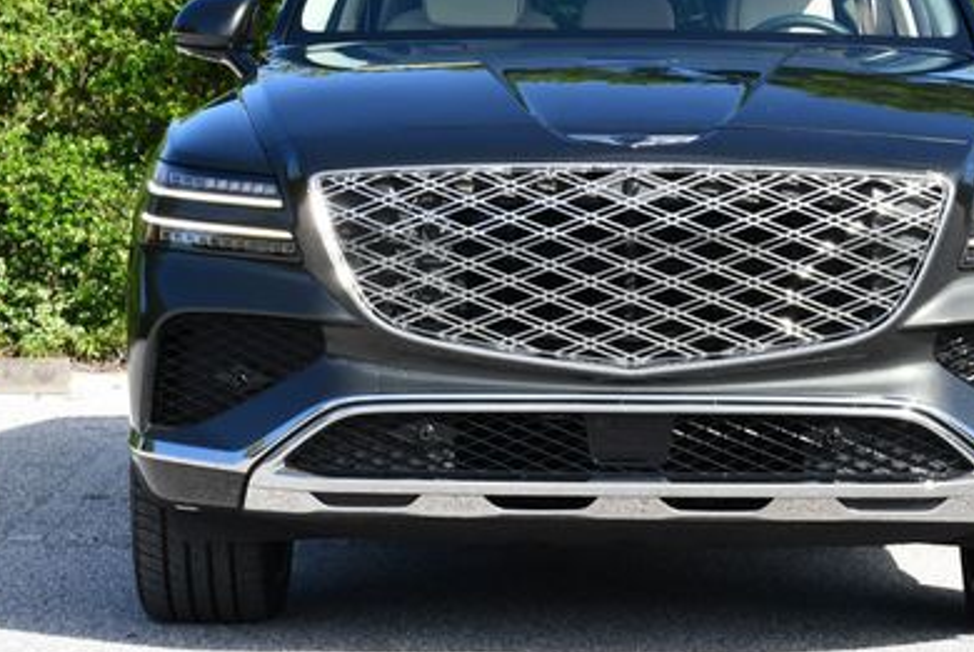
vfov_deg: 9.9
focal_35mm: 138
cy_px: 167
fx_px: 3738
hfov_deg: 14.8
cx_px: 607
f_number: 8
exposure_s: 1/250
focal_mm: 42
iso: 200
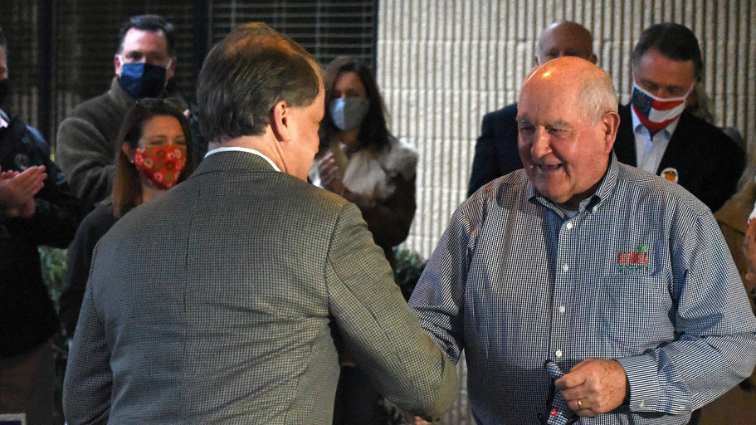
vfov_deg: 10.5
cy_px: 261
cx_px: 403
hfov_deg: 18.6
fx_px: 2305
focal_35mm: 115
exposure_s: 1/250
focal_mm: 100
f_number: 6.3
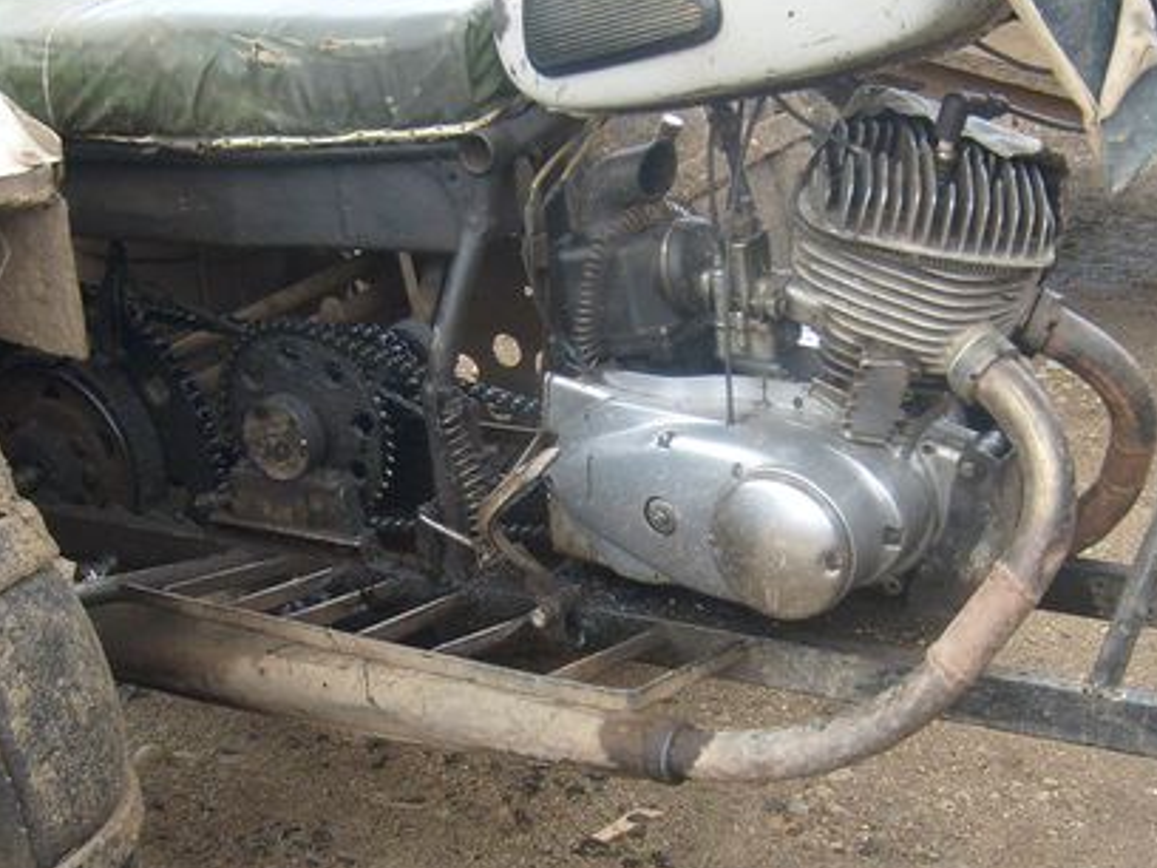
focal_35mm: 60
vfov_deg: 24.4
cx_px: 576
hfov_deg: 32.2
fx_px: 2005
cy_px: 478
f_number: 2.8
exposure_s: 1/180
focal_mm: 5.8
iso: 80
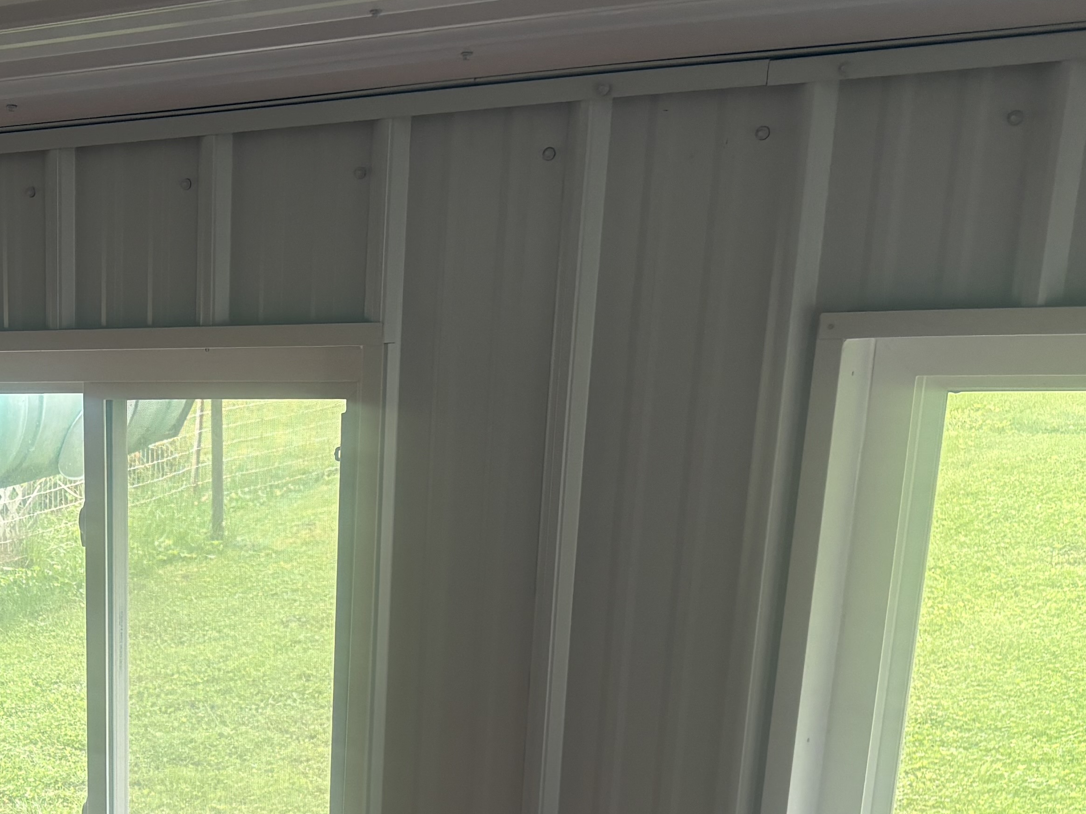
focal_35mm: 64
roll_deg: +5.1
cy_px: 970
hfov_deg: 27.0
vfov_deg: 21.3
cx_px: -192
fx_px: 2008
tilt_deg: -21.1
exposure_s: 1/128
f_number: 1.6
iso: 32
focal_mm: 5.96
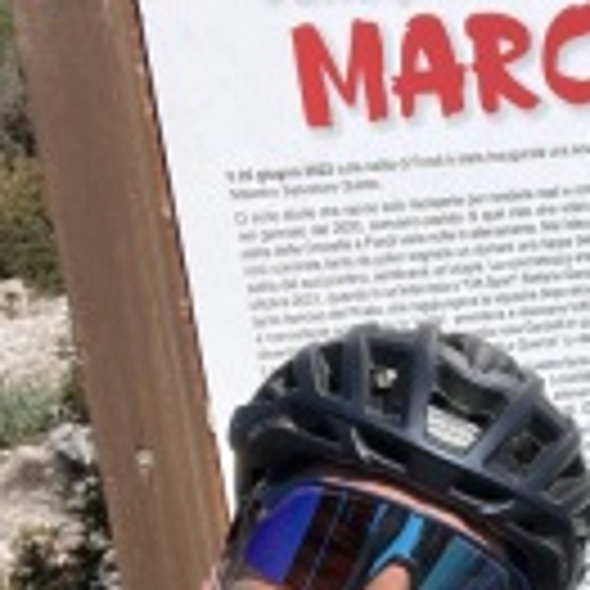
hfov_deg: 25.4
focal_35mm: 62
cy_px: 495
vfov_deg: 27.0
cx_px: 671
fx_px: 1196
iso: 32
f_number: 2.2
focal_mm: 2.71
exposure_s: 1/1739
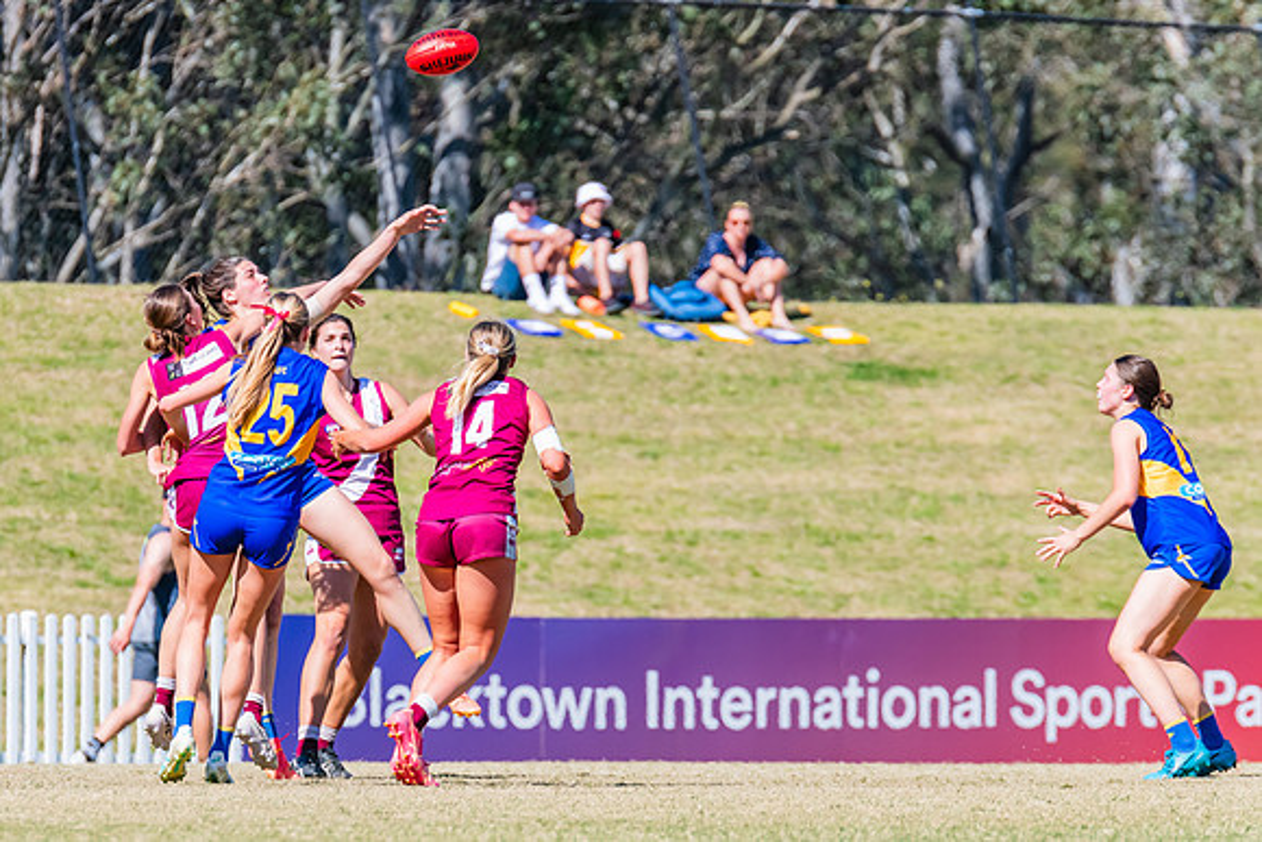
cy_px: 493
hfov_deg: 3.5
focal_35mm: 589
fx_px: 20636
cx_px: 384
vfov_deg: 2.3
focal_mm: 420
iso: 800
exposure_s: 1/1600
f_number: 9
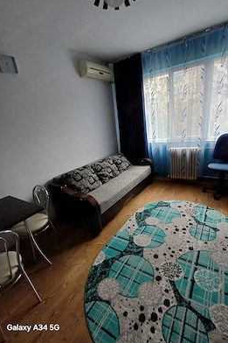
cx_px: 121
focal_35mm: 17
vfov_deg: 93.3
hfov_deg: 70.3
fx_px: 162
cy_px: 172
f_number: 2.2
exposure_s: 1/50
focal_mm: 1.64
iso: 100
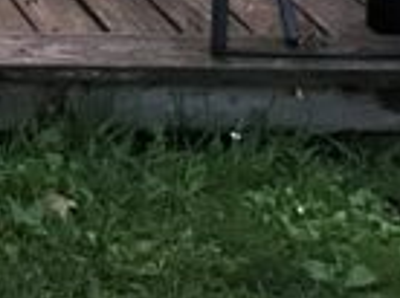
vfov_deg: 8.9
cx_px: -562
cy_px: -506
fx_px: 1673
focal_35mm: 145
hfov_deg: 11.3
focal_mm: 4.25
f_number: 1.8
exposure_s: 1/12
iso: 500
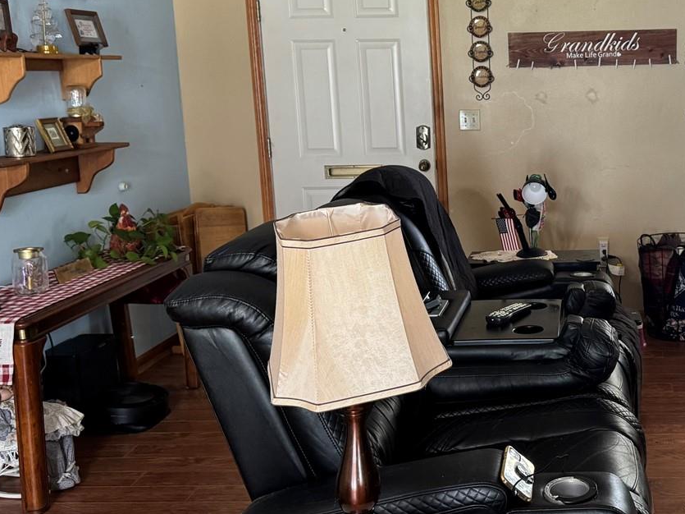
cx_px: 570
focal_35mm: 46
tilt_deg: -9.6
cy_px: 208
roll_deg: +1.6
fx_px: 910
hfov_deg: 39.3
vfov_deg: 31.4
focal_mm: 6.76
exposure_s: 1/60
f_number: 1.78
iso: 320
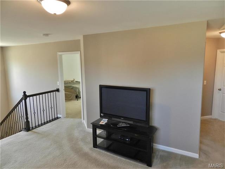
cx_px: 112
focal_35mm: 23
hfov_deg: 73.9
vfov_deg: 58.9
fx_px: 149
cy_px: 84
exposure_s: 1/25
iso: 400
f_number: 3.4
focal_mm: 4
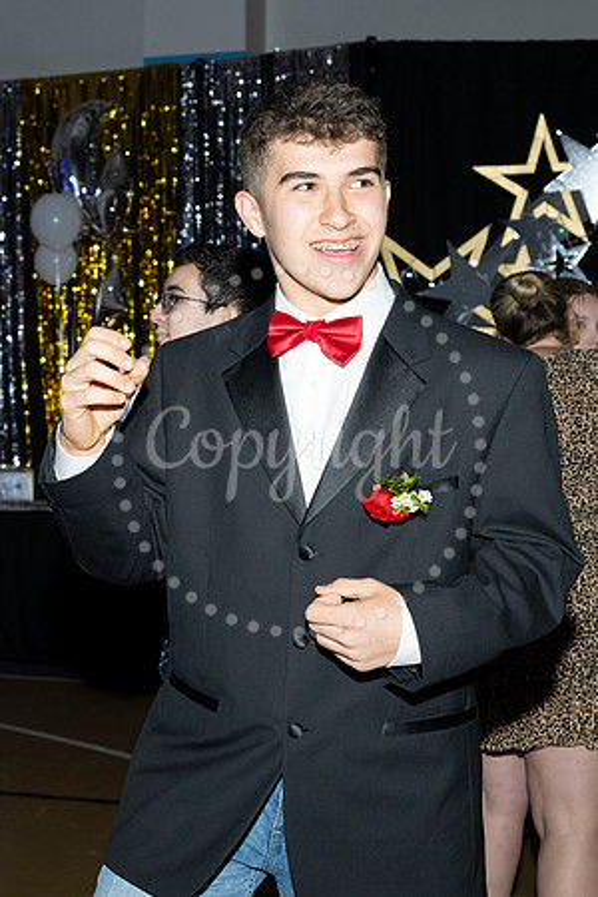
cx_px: 158
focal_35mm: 65
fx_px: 1607
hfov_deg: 20.9
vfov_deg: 31.2
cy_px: 448
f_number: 5.6
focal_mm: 43
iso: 1000
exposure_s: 1/100
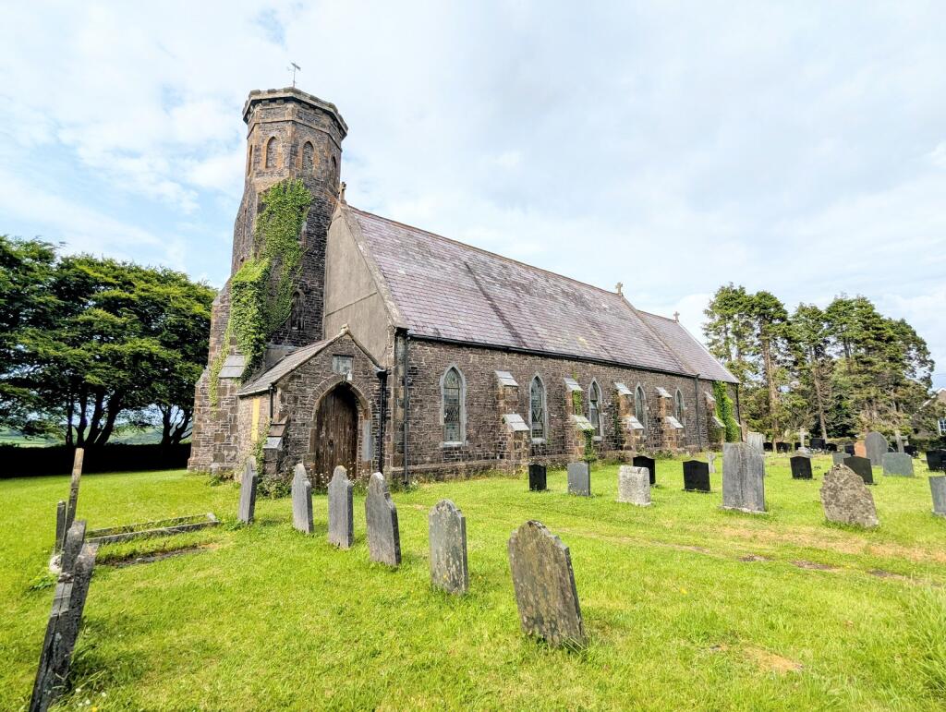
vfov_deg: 78.2
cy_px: 356
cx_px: 473
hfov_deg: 94.4
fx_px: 438
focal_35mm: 16
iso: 53
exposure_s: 1/1550
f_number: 2.2
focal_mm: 2.35
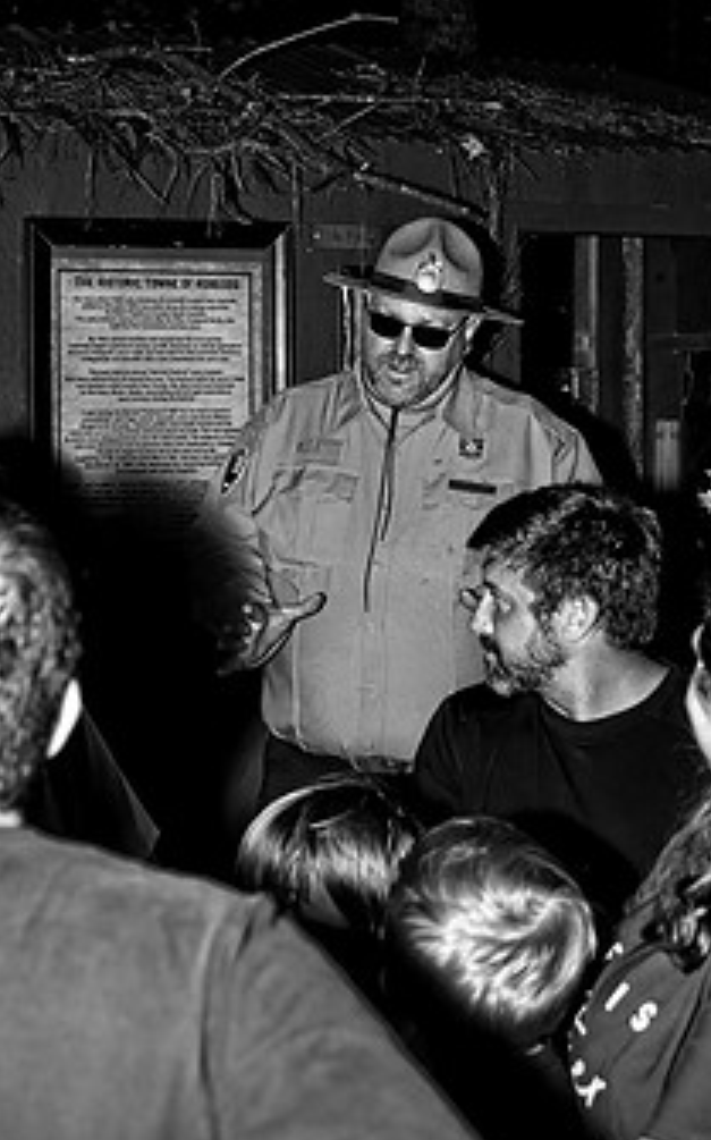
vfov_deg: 32.3
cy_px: 398
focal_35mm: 63
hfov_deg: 20.6
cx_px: 286
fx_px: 1956
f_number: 5.6
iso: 400
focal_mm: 46
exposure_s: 1/60
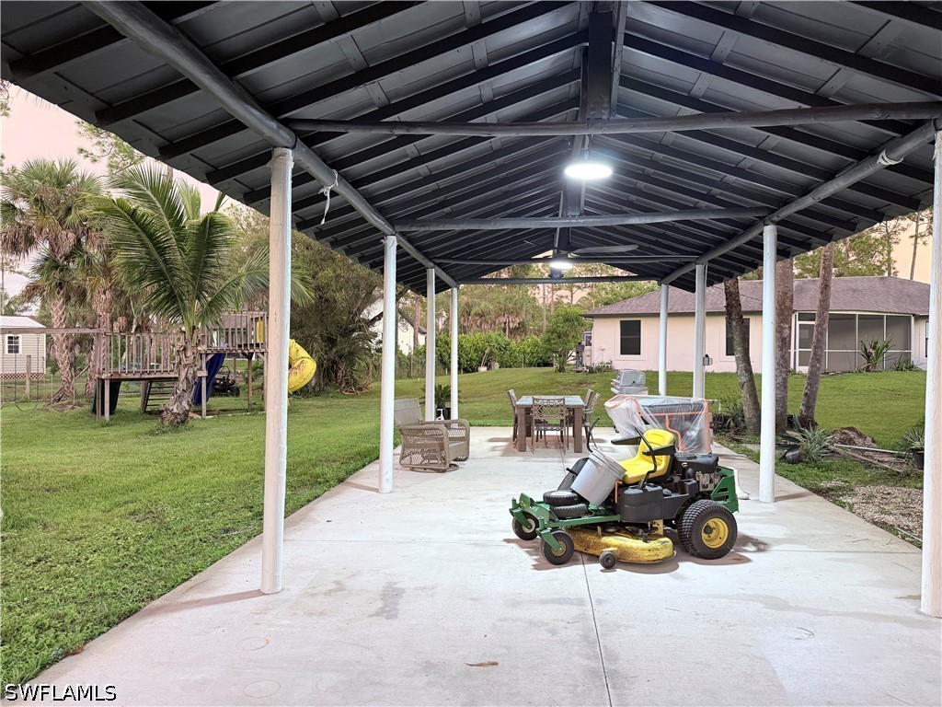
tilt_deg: +1.2
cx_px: 471
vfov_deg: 56.8
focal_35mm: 24
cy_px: 354
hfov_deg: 71.6
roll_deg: -0.3
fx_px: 653
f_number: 1.78
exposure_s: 1/121
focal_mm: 6.76
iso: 200
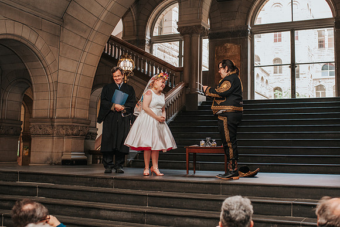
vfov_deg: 29.2
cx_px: 194
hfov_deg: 42.5
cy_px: 98
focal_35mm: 46
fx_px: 435
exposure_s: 1/200
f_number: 3.2
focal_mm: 35
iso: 1000
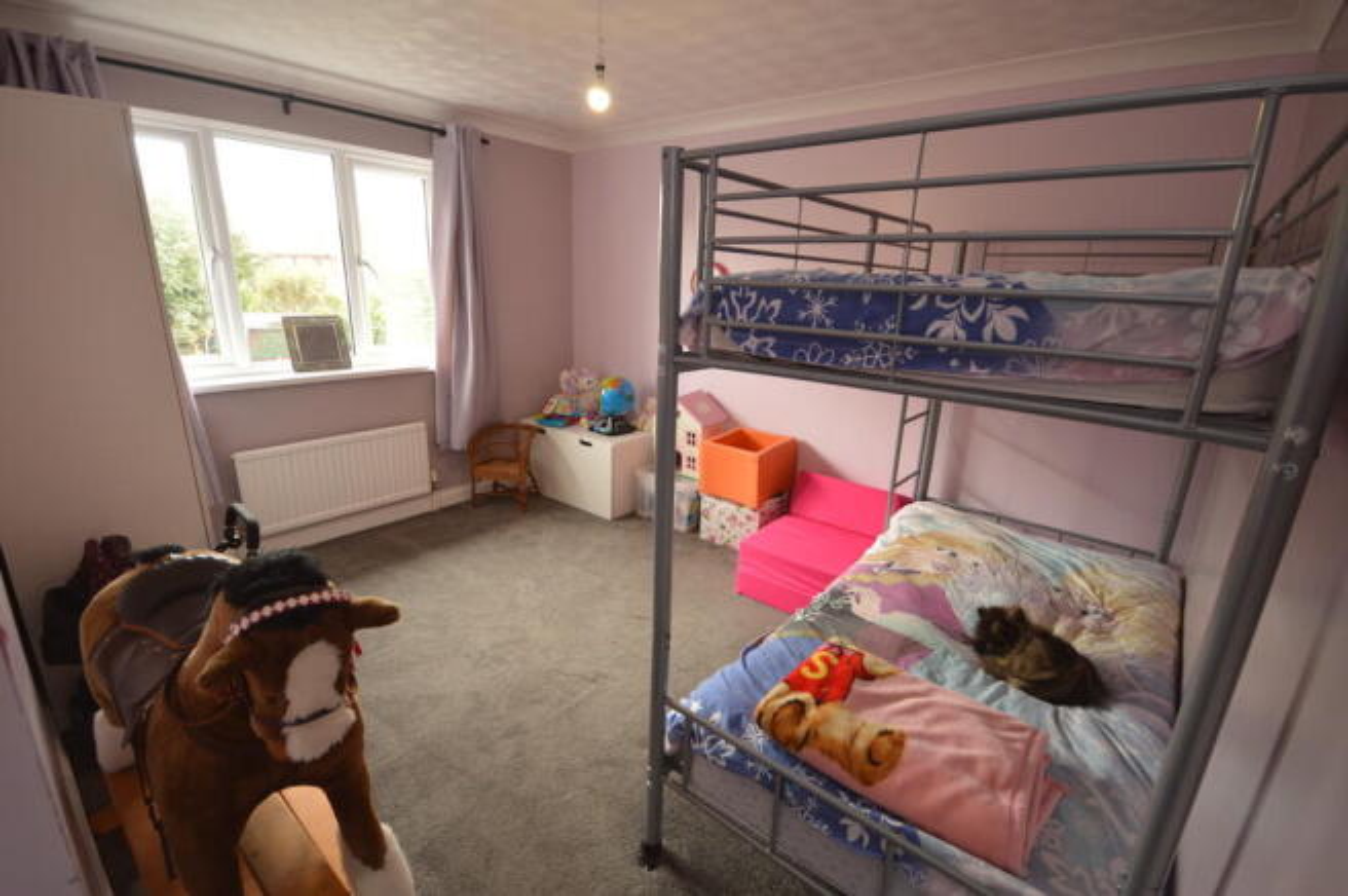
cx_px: 674
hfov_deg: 100.4
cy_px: 448
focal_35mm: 15
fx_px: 561
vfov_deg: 77.2
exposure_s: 1/60
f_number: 4
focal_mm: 10
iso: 400
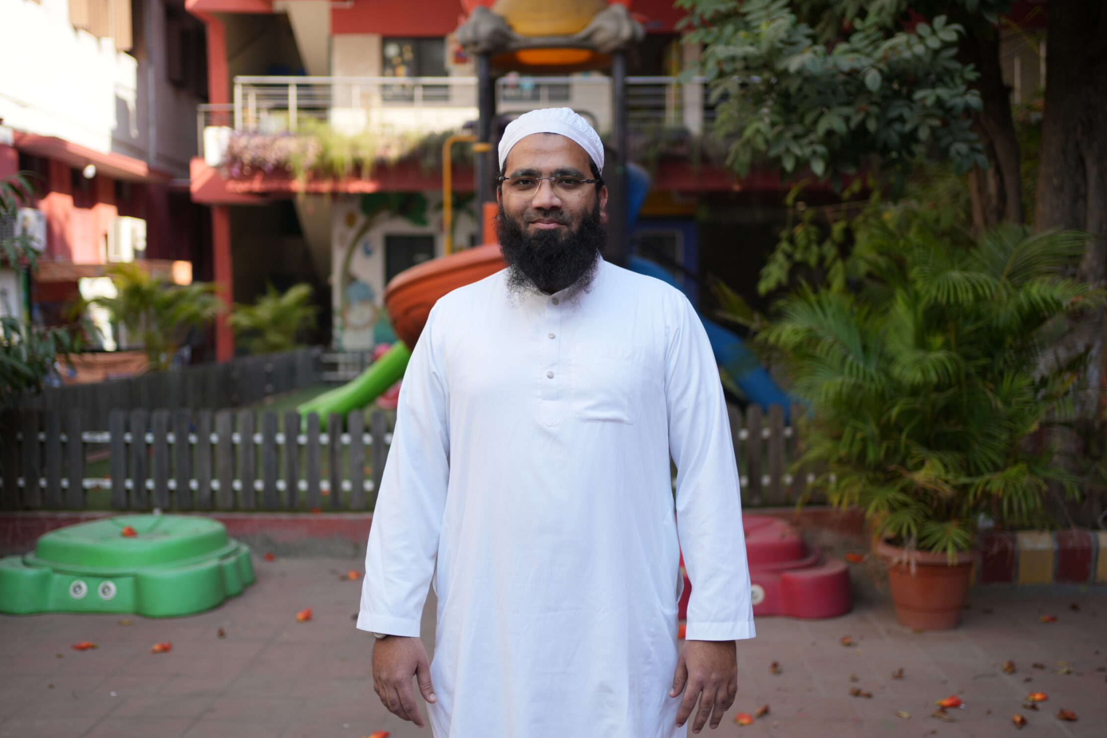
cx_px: 563
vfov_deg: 33.4
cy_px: 385
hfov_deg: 48.5
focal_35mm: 40
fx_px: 1230
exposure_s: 1/1000
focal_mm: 35
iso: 100
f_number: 1.8
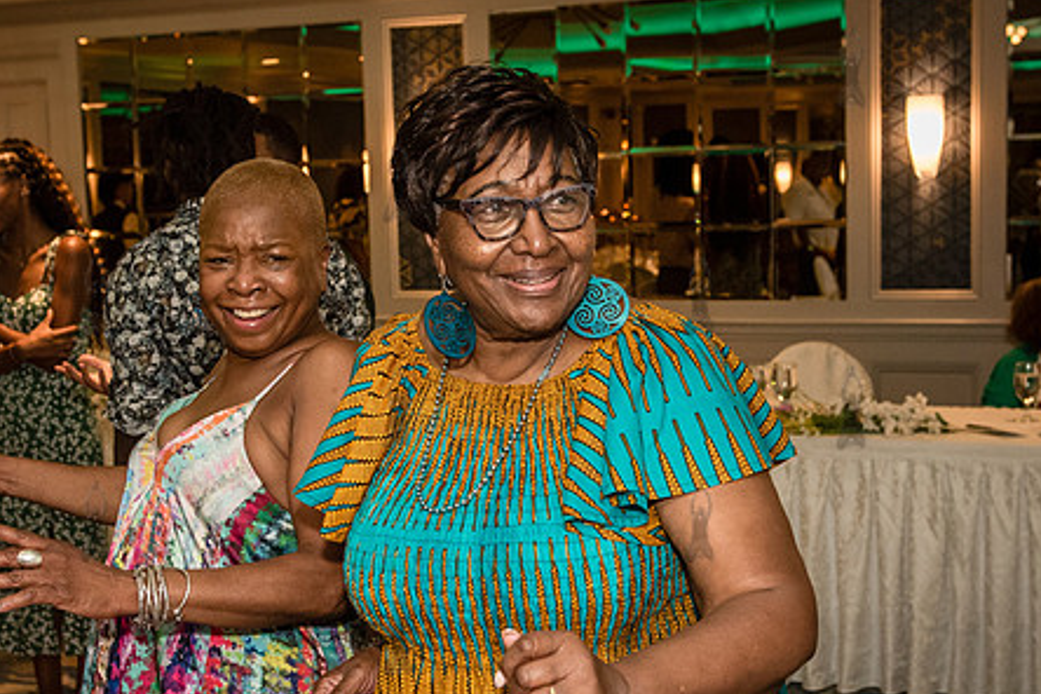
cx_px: 519
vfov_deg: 20.9
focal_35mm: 65
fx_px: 1879
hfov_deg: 31.0
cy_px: 410
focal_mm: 36
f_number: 3.5
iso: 1600
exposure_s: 1/160
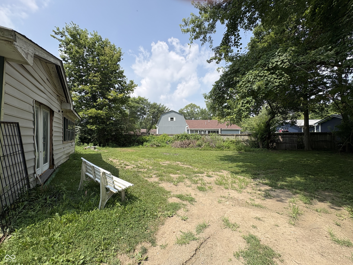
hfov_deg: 102.1
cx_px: 176
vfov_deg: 85.7
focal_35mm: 14
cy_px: 132
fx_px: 143
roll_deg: -0.2
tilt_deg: +1.2
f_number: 2.2
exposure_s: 1/1600
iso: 50
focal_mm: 2.22
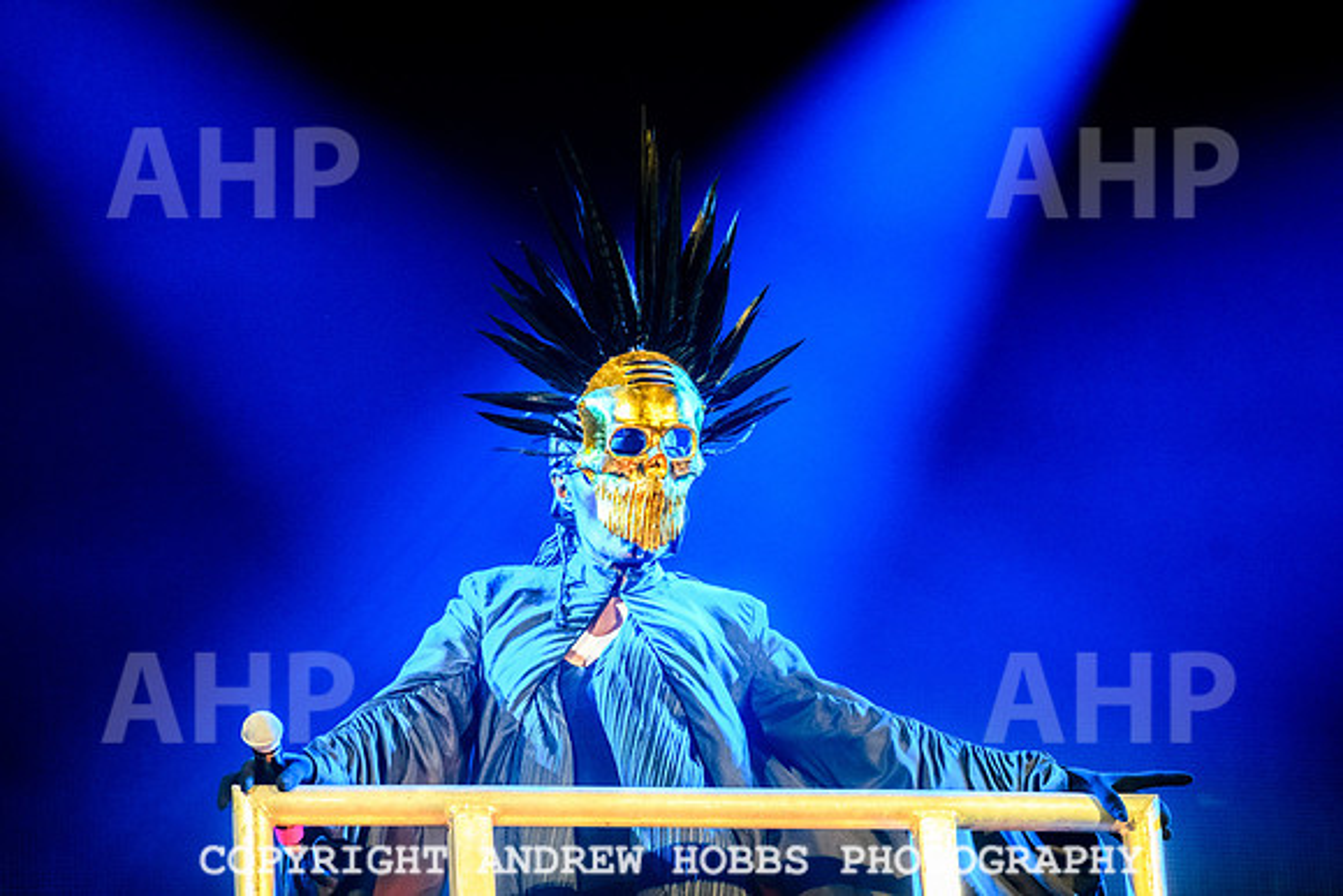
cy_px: 448
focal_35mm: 200
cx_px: 672
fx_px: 7463
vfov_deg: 6.9
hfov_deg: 10.3
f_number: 3.5
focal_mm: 200
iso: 3200
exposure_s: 1/1000
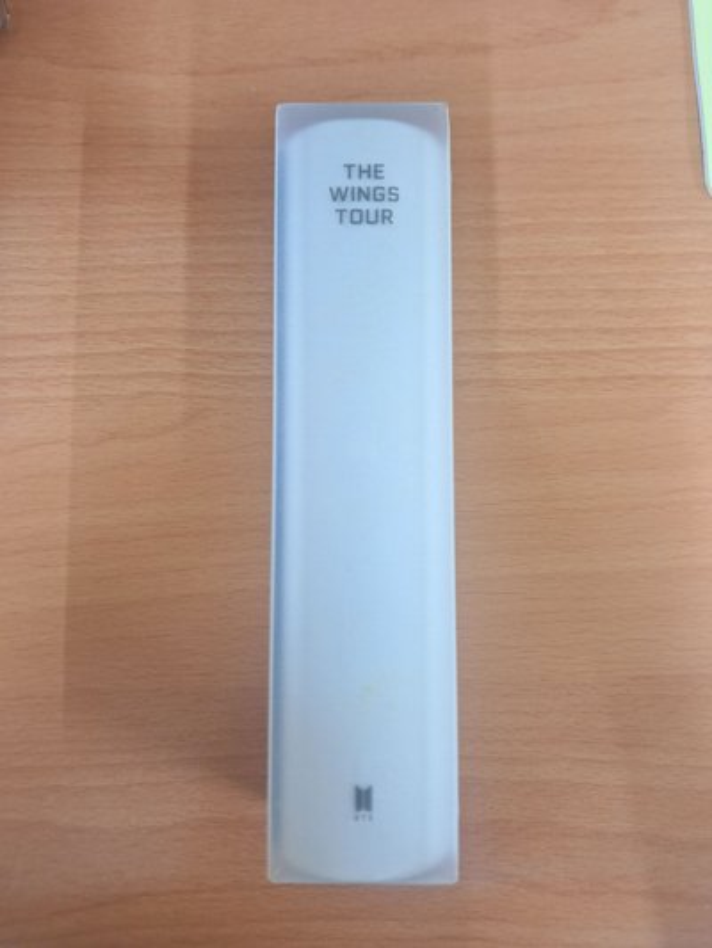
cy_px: 474
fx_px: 631
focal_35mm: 23
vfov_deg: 73.9
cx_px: 356
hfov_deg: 58.9
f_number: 1.8
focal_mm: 5.54
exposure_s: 1/20
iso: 400
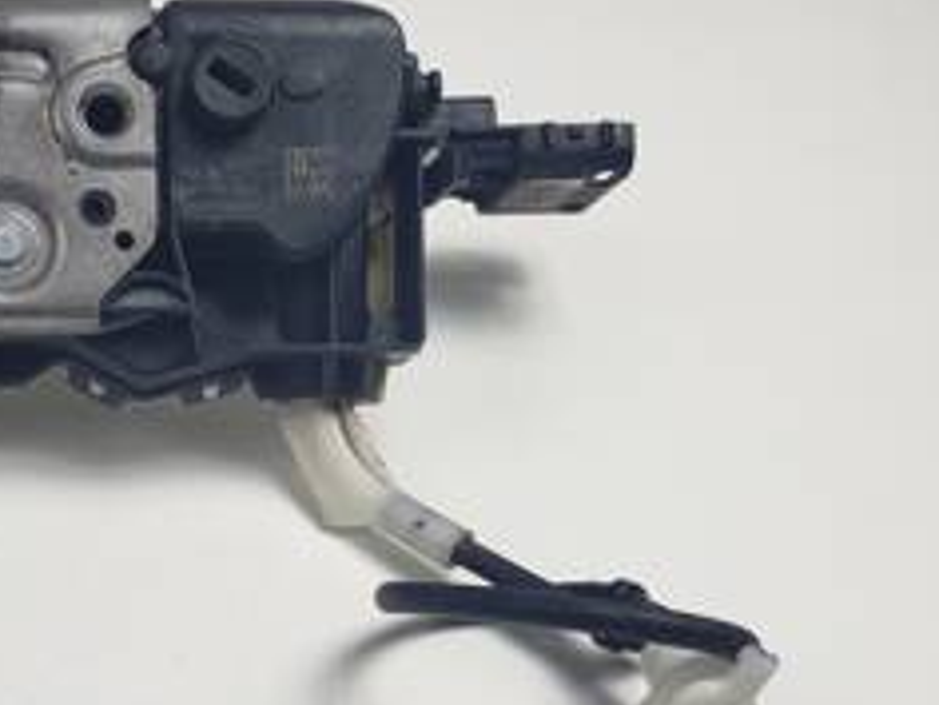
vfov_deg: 32.7
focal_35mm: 44
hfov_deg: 41.2
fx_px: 1194
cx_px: 195
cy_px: 454
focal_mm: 4.3
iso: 50
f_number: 2.4
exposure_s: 1/219
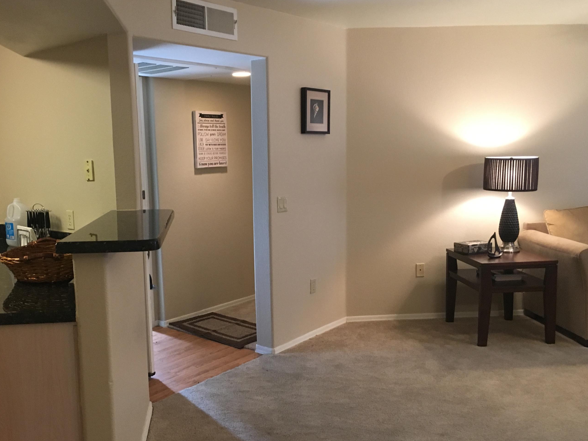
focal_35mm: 34
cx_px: 247
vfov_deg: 41.8
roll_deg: +2.3
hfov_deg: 53.7
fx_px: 578
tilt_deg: -7.1
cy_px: 235
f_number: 2.2
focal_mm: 4.15
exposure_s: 1/24
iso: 200
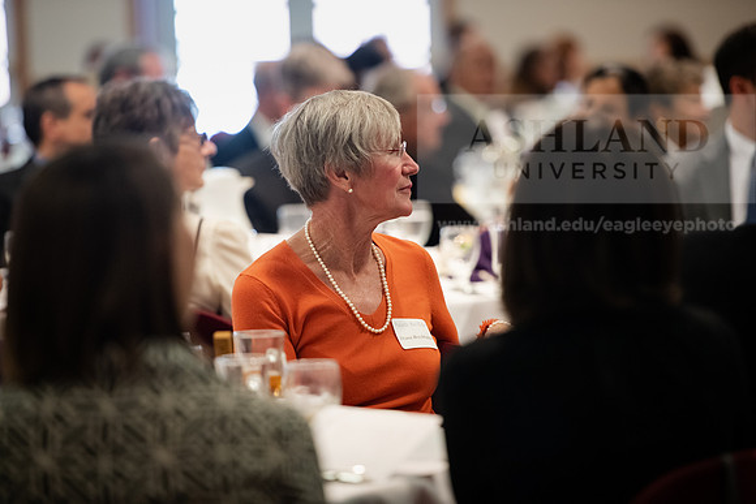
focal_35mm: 190
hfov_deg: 10.8
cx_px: 378
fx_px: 3991
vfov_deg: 7.2
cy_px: 252
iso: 2500
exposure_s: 1/200
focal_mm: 190
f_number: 2.8
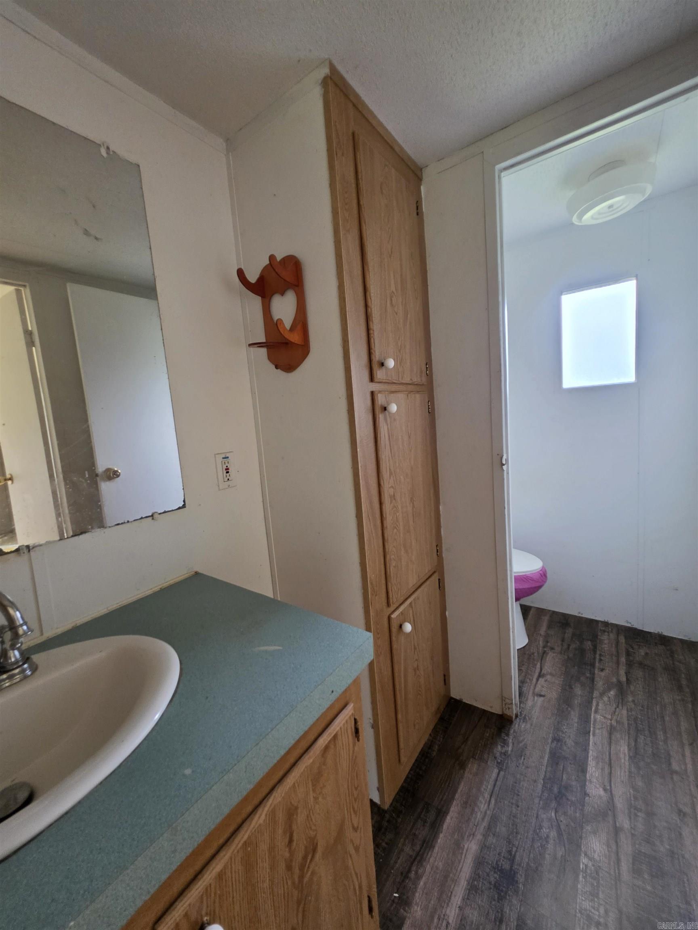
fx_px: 350
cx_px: 349
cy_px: 465
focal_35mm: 13
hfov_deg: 89.9
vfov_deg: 106.2
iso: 320
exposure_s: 1/100
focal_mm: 2.2
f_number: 1.9
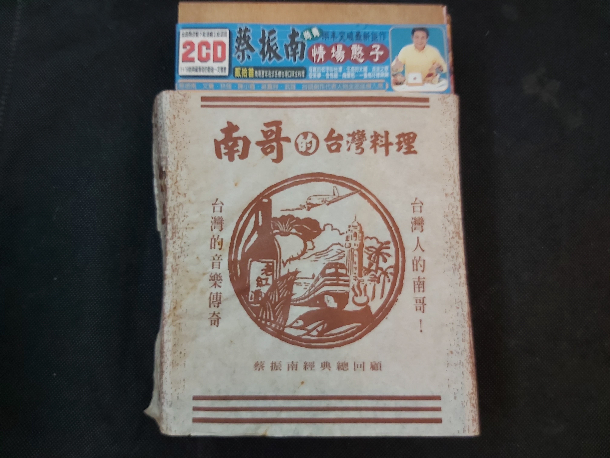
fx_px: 458
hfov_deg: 67.3
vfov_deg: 53.1
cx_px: 305
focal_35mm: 26
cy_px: 229
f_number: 1.7
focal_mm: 3.92
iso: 320
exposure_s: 1/30
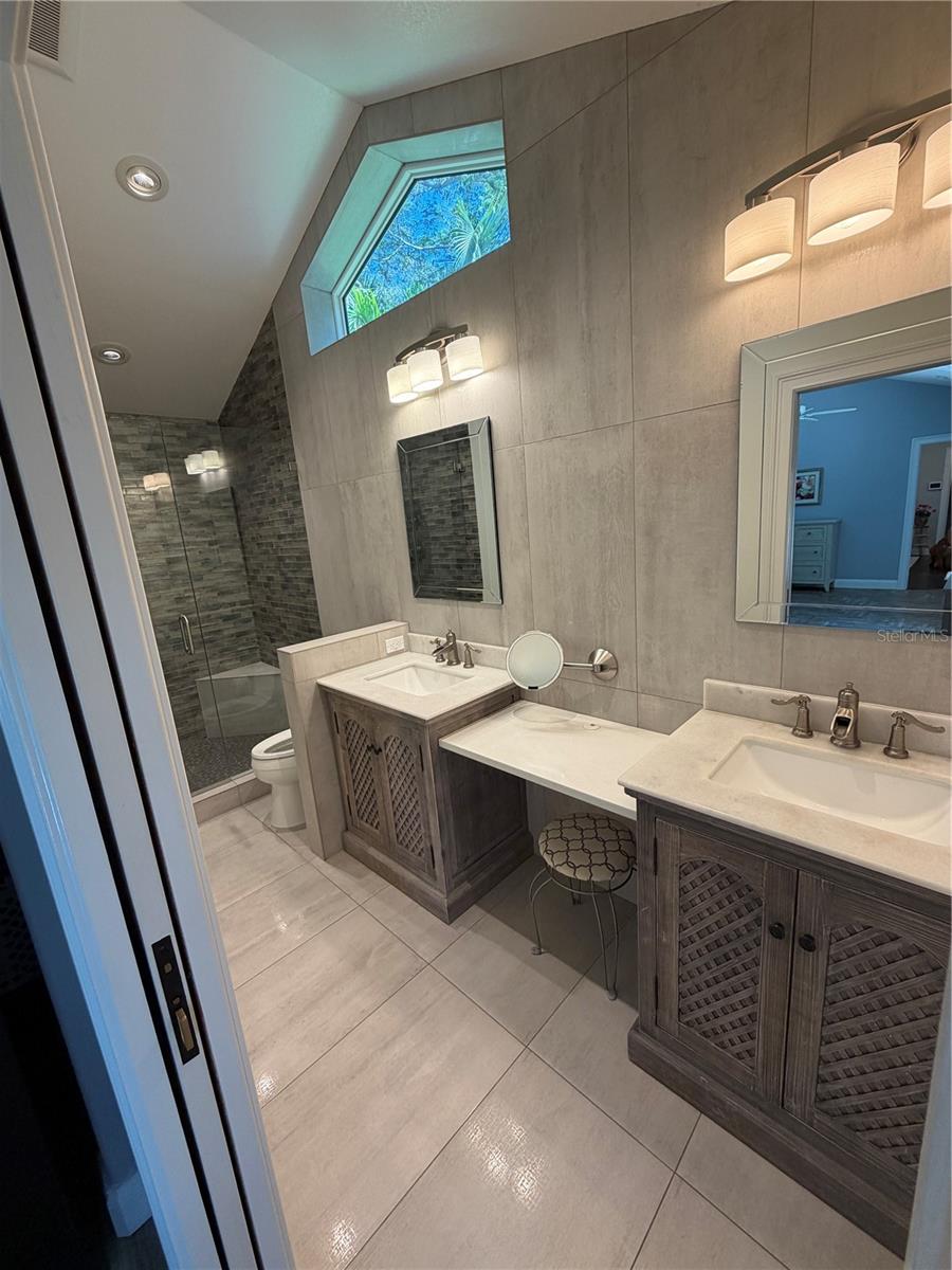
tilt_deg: -12.4
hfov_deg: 85.7
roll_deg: +5.5
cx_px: 476
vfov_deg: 102.1
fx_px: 513
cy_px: 635
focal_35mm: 14
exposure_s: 1/120
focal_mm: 2.22
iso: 125
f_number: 2.2
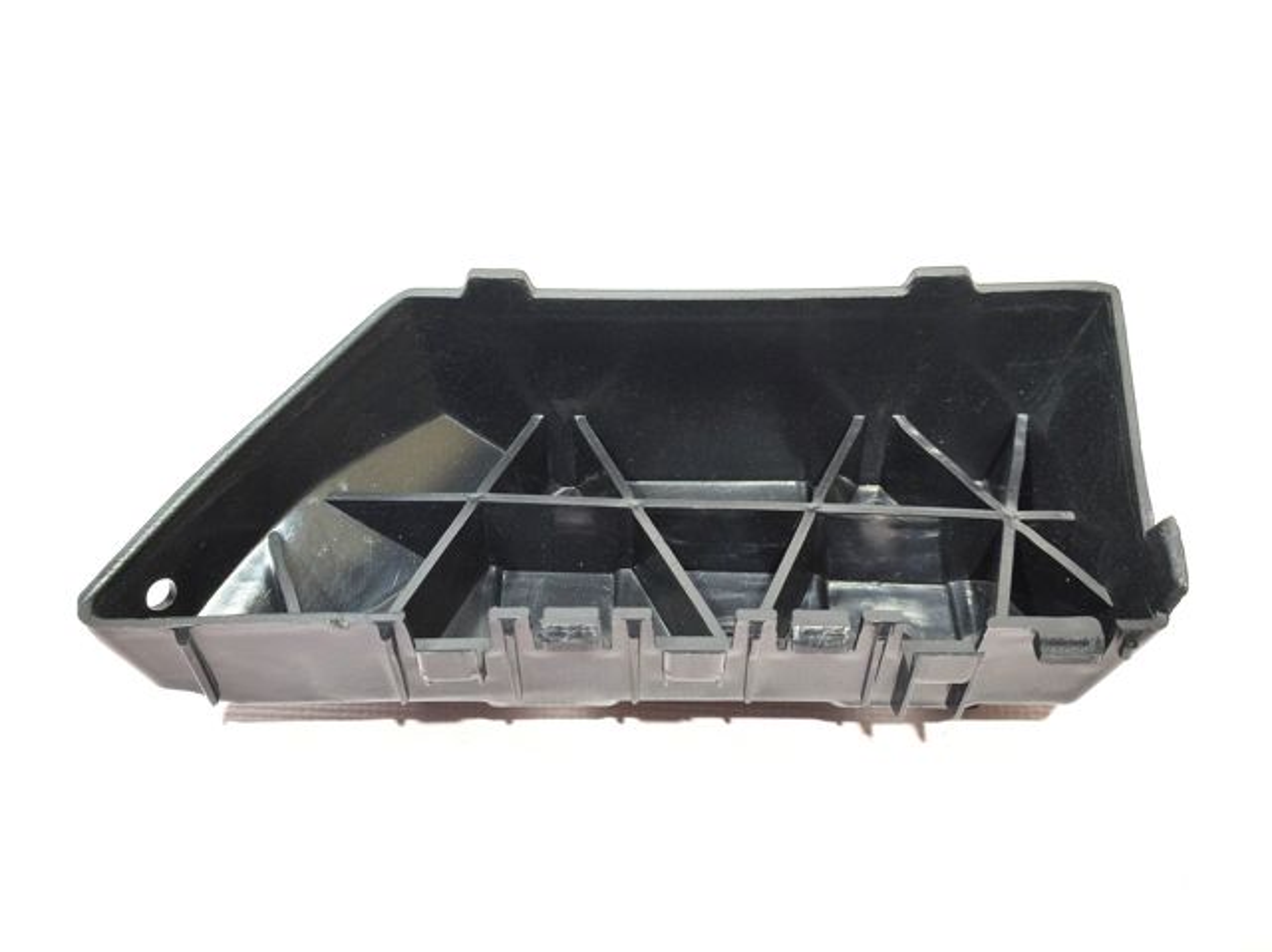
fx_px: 1359
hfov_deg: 50.2
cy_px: 476
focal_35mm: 37
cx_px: 636
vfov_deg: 38.6
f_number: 1.75
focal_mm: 4.75
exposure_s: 1/100
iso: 284
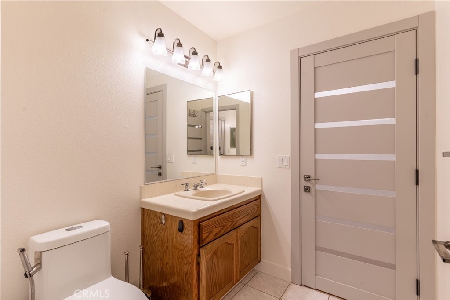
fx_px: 212
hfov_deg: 93.3
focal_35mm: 17
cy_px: 150
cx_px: 225
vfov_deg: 70.4
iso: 400
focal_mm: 17
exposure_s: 1/250
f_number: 8
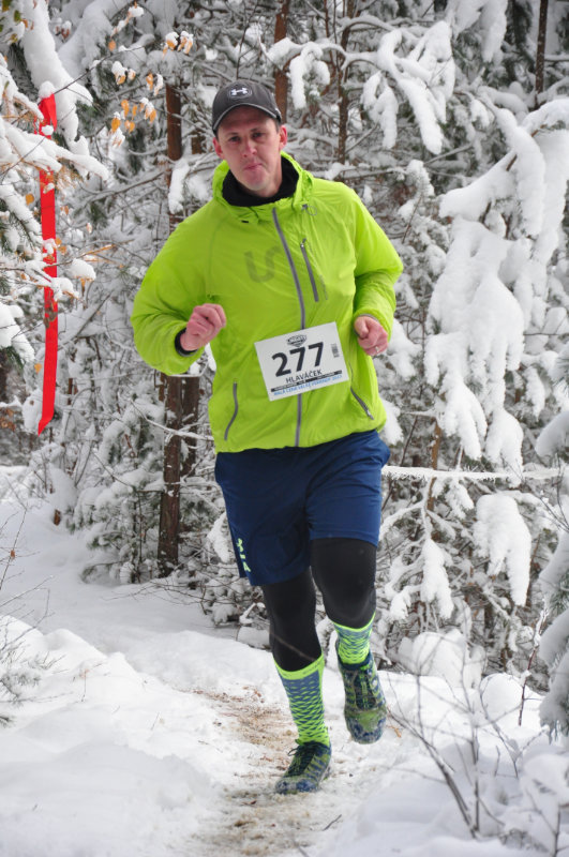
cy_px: 428
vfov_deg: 15.2
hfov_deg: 10.1
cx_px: 284
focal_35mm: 135
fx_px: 3210
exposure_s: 1/800
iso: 1000
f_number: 5.6
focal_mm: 90
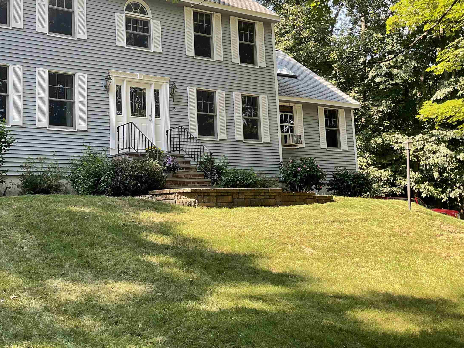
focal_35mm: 41
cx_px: 142
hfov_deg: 44.9
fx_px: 550
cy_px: 143
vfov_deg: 35.0
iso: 16
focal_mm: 3
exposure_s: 1/137
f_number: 1.8
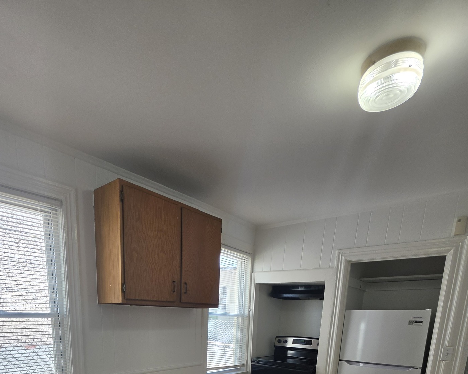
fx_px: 291
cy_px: 382
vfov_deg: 51.2
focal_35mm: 21
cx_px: 187
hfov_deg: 76.8
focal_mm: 2.2
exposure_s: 1/120
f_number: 1.9
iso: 40
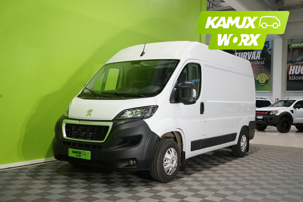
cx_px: 152
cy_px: 101
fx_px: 311
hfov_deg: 51.9
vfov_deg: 35.9
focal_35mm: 37
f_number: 10
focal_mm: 37
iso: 6400
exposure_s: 1/80
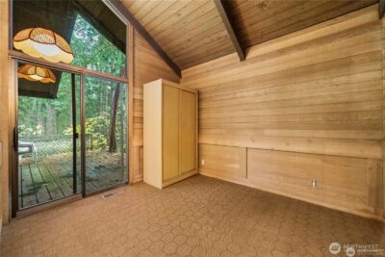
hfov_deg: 108.3
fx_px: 139
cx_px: 192
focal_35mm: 13
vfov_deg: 85.5
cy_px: 128
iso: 6400
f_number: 7.1
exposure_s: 1/60
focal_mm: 13
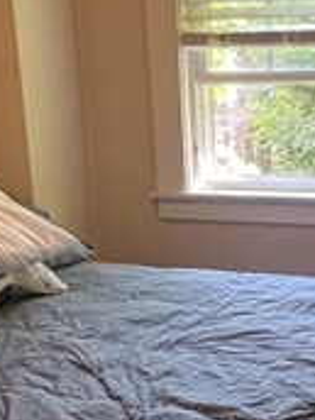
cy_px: 244
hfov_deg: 24.9
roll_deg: +2.6
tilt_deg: -11.9
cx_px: 237
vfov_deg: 33.2
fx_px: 704
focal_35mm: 58
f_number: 1.8
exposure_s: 1/60
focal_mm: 1.57
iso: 160
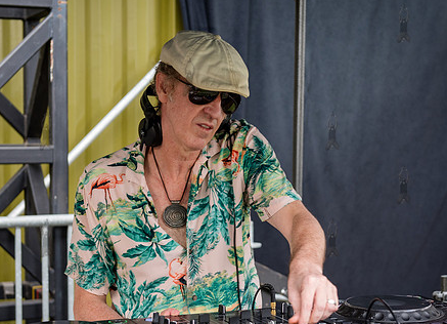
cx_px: 224
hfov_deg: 25.7
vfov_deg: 18.7
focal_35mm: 77
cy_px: 173
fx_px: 982
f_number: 3.5
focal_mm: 48
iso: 500
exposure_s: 1/125
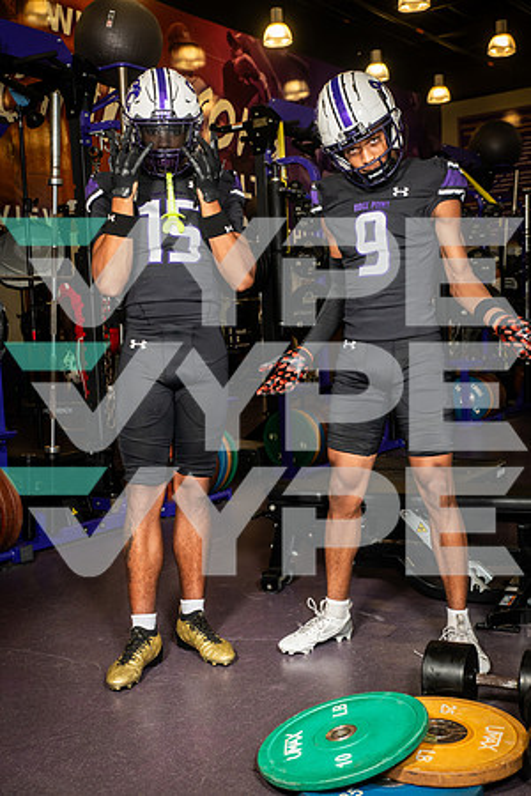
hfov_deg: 30.5
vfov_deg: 44.5
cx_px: 266
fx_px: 973
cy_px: 398
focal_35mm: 44
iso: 500
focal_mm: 44
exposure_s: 1/250
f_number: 5.6
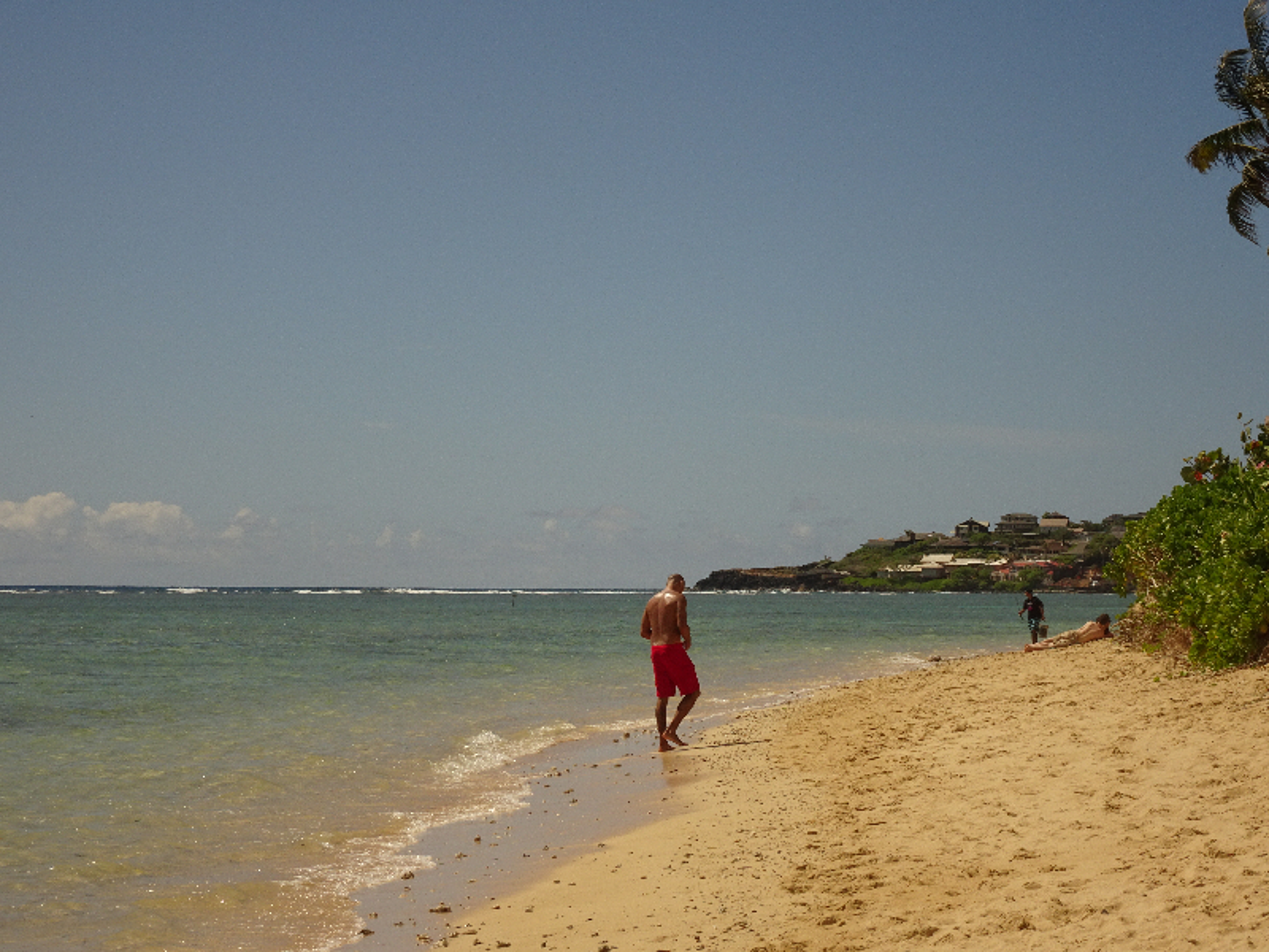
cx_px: 634
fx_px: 3409
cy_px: 476
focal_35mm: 93
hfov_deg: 21.1
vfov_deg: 15.9
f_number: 5
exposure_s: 1/1250
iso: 80
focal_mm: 15.92
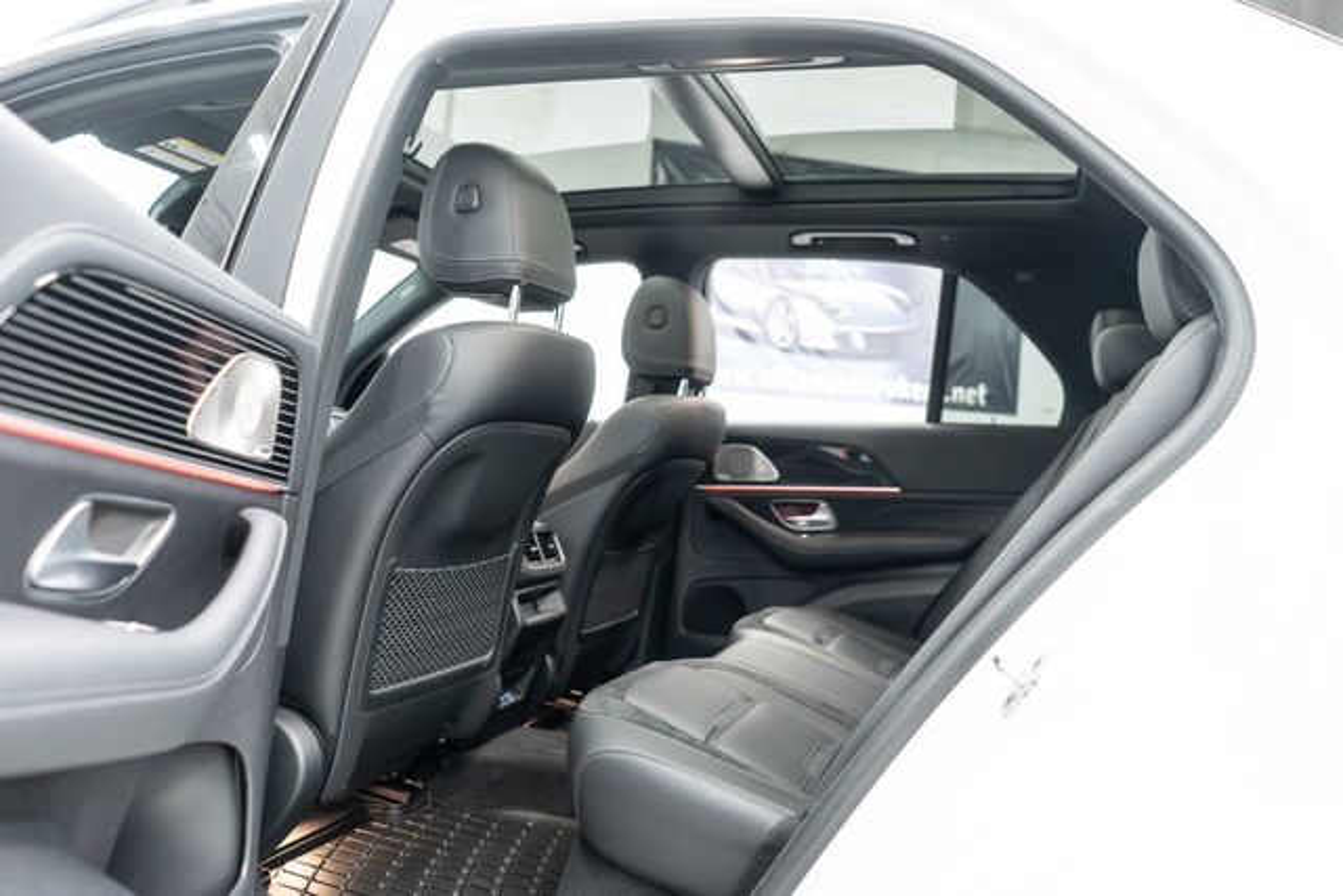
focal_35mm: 28
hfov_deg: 65.5
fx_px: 1045
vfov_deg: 46.4
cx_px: 672
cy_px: 448
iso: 1250
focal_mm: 28
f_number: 3.2
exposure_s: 1/40
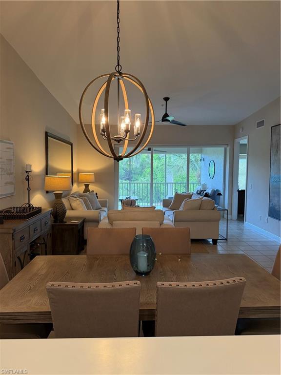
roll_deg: +0.0
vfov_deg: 71.6
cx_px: 140
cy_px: 188
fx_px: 260
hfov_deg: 56.8
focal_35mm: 24
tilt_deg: -4.6
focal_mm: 6.76
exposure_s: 1/60
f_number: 1.78
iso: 160
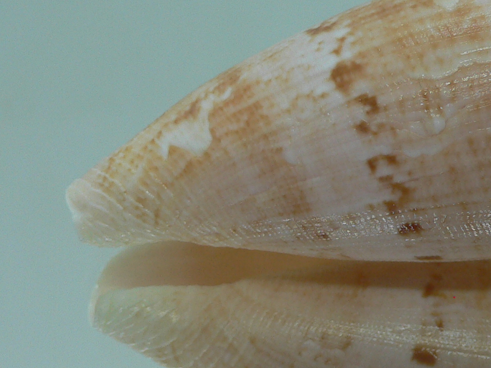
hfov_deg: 25.8
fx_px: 1049
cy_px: 221
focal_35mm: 74
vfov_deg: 19.9
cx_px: 396
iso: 80
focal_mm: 4.6
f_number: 2.8
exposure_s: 1/60
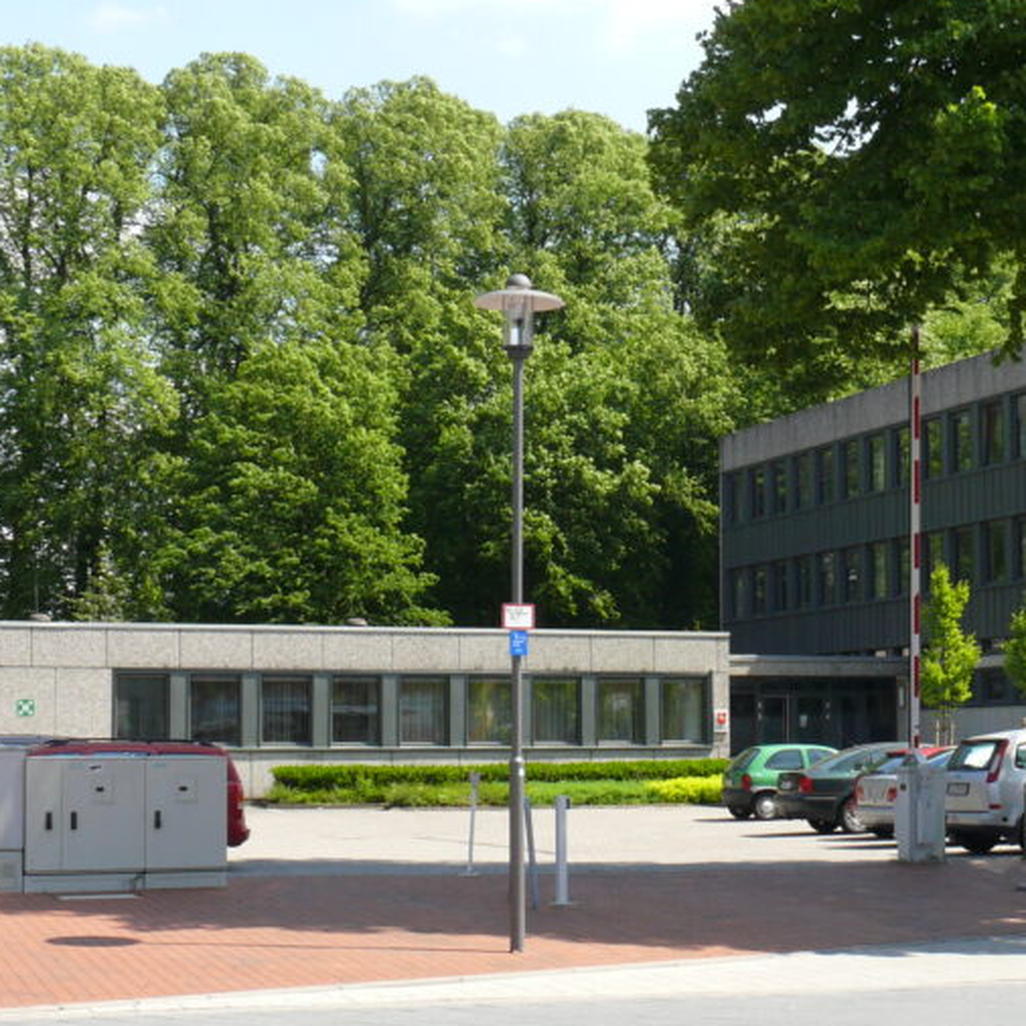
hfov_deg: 25.0
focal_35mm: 68
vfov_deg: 25.3
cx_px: 799
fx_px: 2280
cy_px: 602
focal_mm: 8.1
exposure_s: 1/200
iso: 100
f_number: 5.6
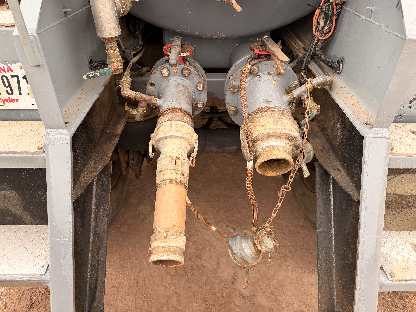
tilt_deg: -34.1
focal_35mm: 24
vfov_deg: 56.8
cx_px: 208
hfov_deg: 71.6
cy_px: 156
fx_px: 288
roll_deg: +2.1
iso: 100
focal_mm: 6.76
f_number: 1.78
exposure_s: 1/121
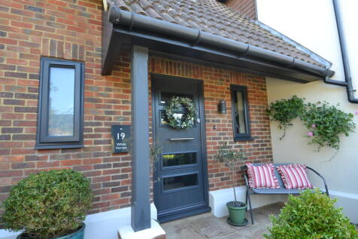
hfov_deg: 90.0
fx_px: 179
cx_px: 179
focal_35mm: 18
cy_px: 120
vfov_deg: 67.3
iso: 400
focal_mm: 12
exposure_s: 1/100
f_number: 5
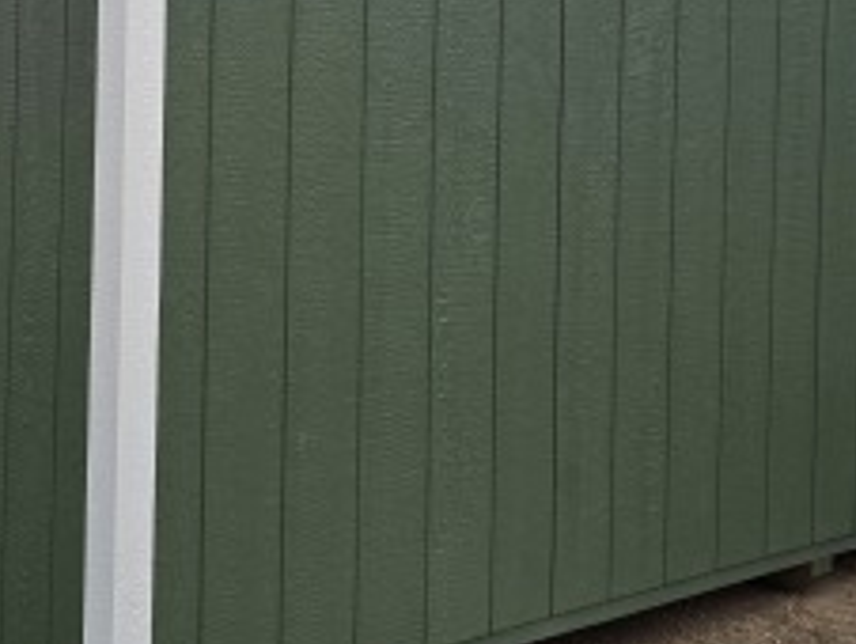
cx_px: 265
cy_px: 34
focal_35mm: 65
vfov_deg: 22.0
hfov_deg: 29.5
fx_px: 1609
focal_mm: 6.3
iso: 80
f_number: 1.7
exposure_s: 1/3717
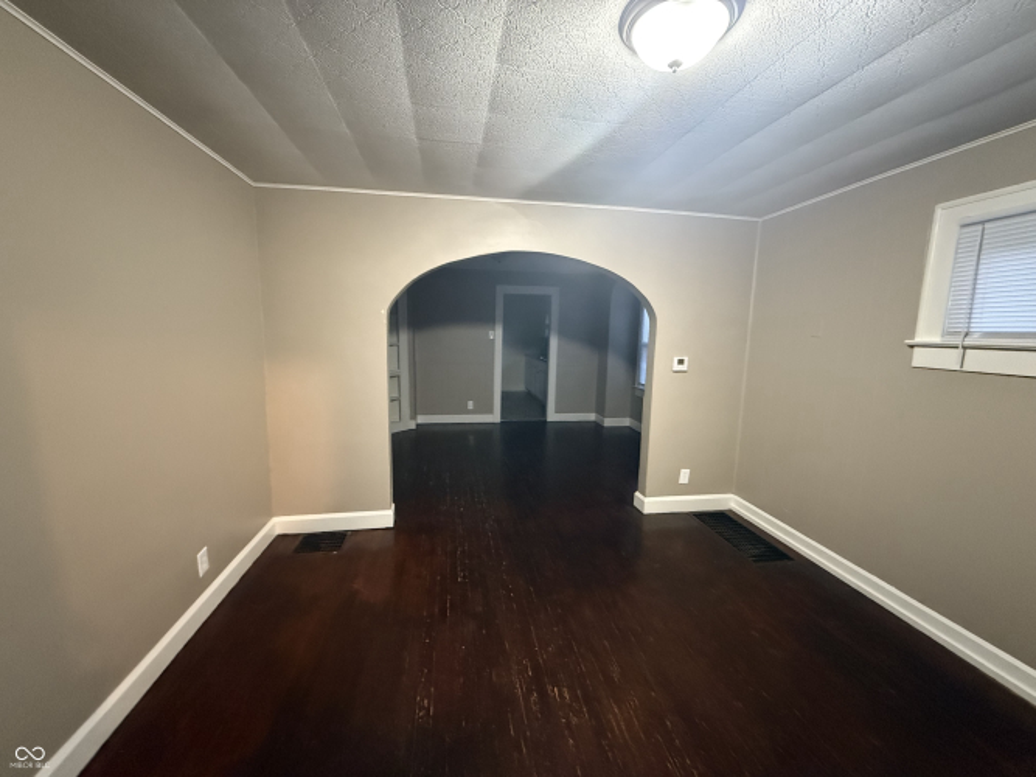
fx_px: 419
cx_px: 518
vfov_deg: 85.7
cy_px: 388
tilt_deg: -7.8
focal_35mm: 14
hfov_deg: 102.1
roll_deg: -1.7
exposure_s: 1/60
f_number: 2.2
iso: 1250
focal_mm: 2.22
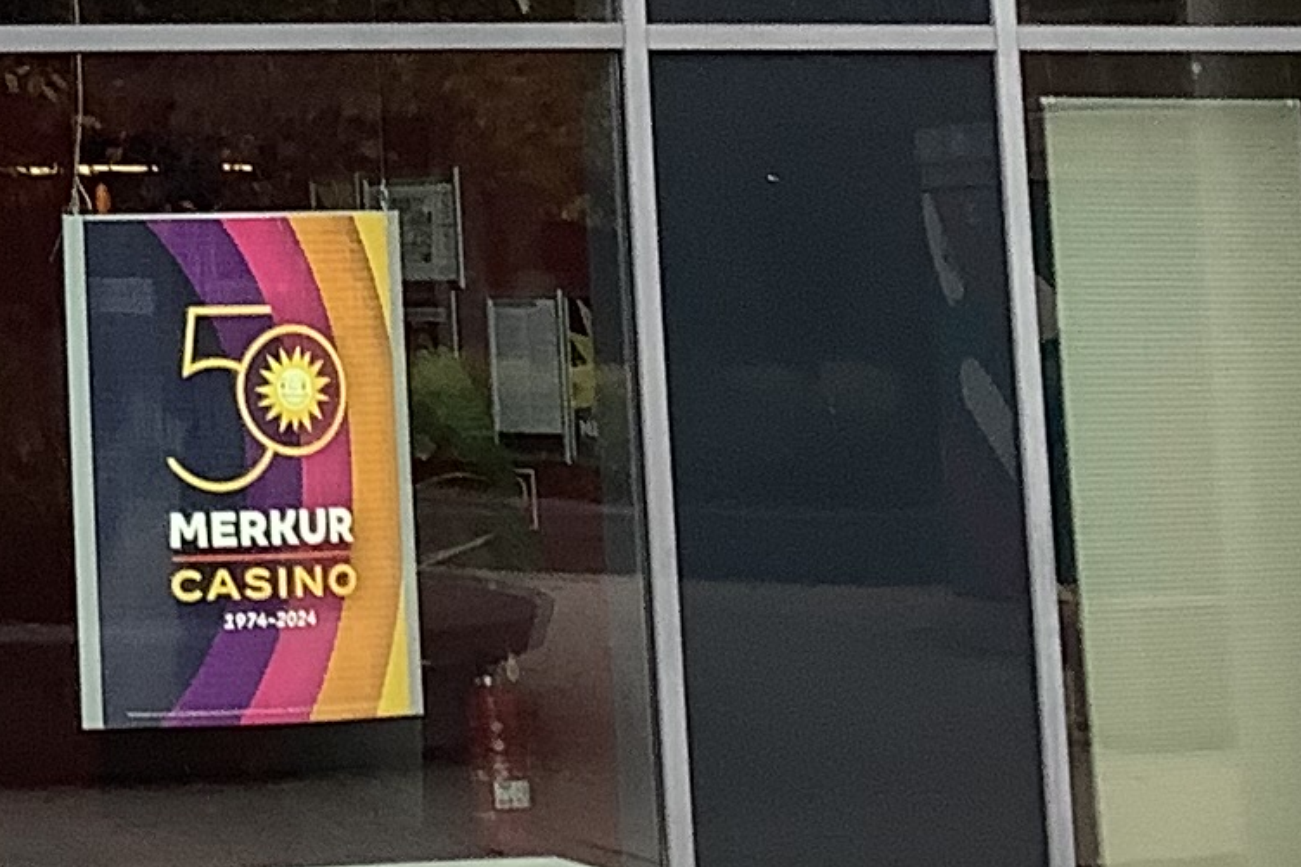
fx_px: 5058
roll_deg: +1.3
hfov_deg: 13.9
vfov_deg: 9.5
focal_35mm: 140
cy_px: -443
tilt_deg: +7.1
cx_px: -521
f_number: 2.4
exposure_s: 1/50
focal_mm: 3.3
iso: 50
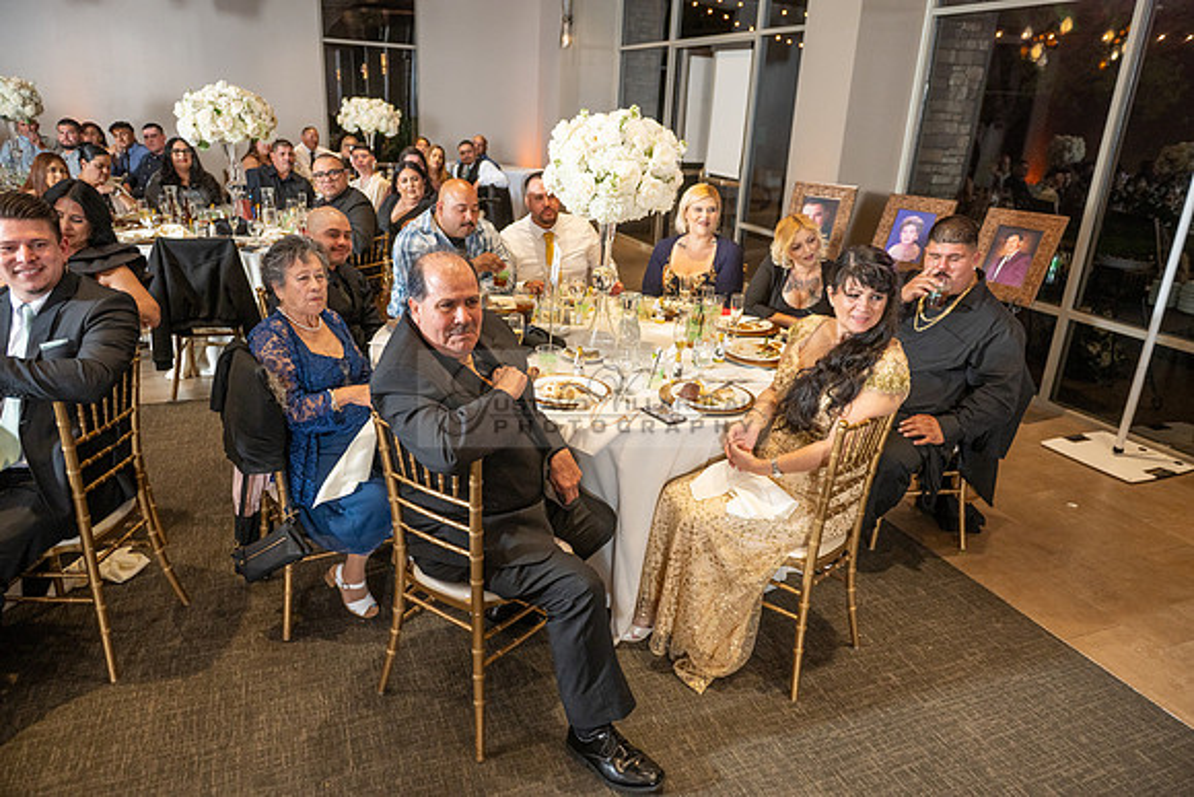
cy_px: 398
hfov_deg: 73.7
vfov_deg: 53.2
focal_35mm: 24
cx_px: 597
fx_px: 796
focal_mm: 24
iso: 800
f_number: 3.5
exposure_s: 1/160
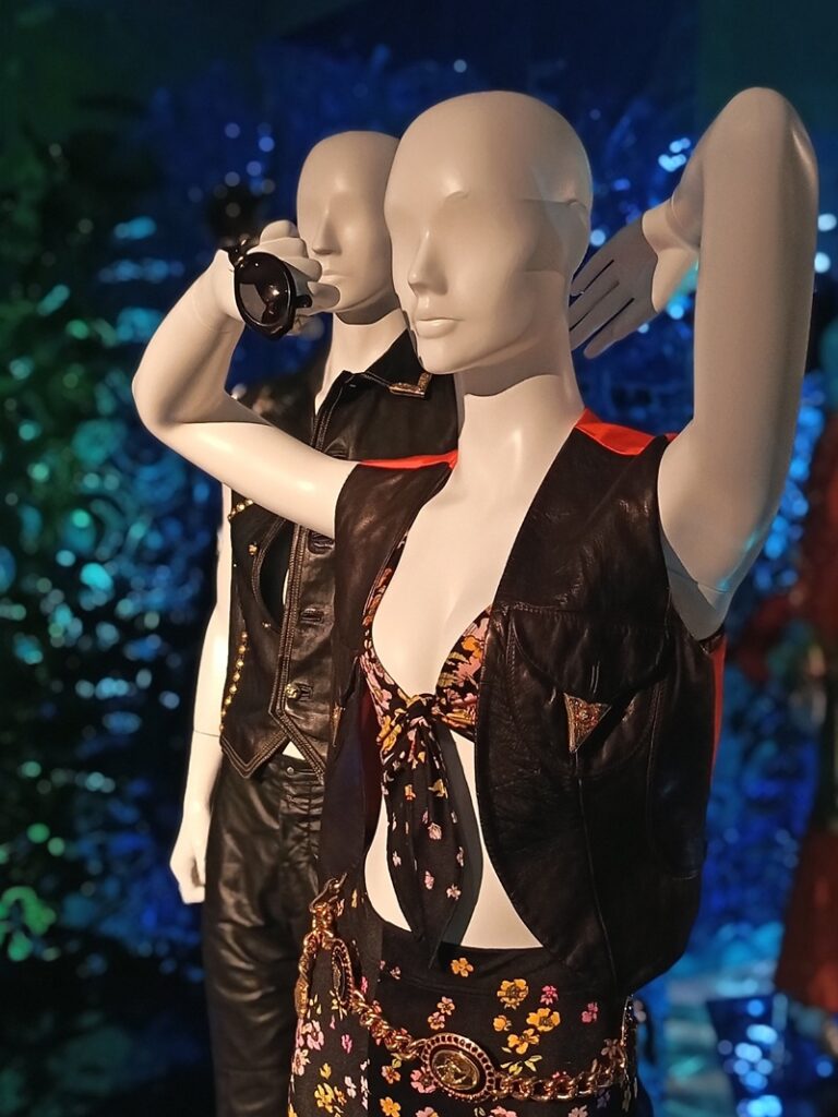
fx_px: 1549
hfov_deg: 30.3
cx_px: 419
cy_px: 558
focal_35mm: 48
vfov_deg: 39.7
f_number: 4
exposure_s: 1/33.3
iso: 2179
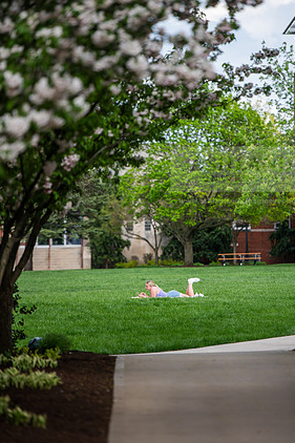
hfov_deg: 7.1
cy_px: 212
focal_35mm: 192
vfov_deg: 10.7
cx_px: 154
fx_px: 2362
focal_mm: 180
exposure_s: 1/400
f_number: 3.2
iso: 100
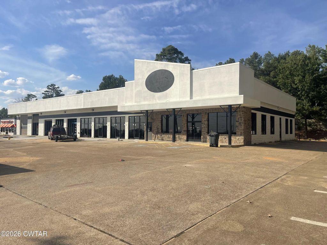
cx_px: 164
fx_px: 236
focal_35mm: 25
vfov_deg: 54.9
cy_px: 122
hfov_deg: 69.4
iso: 32
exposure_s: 1/6250
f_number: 1.6
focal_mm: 5.1
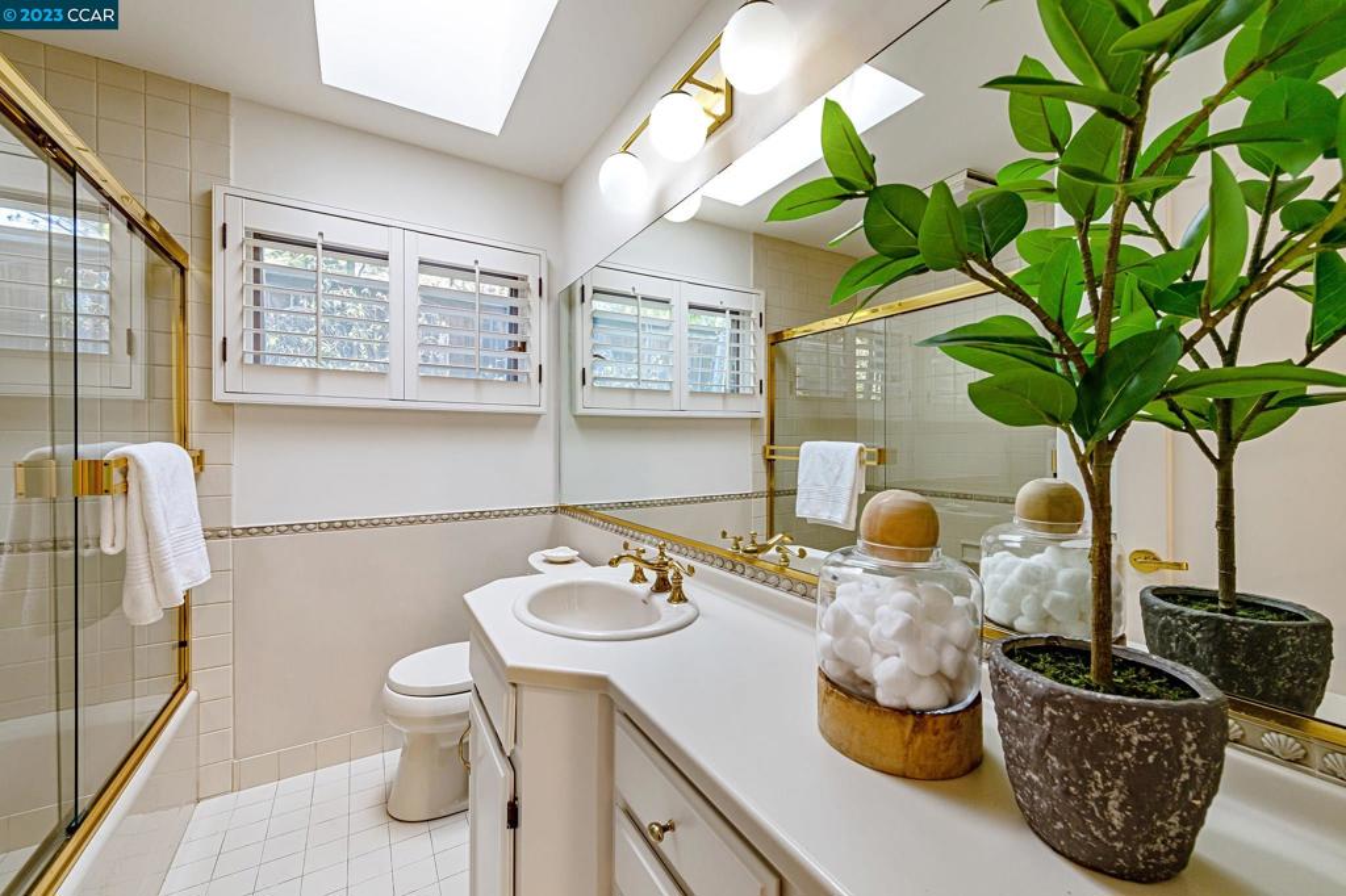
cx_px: 673
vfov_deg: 81.2
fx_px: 523
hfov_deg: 104.3
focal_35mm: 14
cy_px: 448
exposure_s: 1/10
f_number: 11
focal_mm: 14
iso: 320
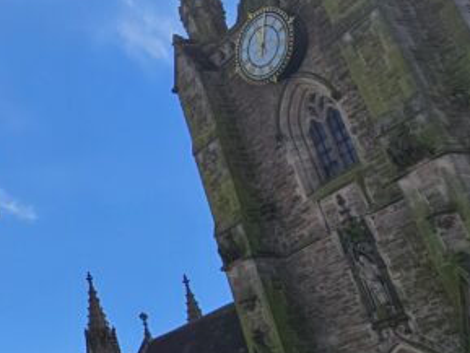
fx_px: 625
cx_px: -169
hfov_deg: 30.5
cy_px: 163
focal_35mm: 46
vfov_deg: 31.5
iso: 50
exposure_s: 1/3913
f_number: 2.2
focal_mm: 2.2
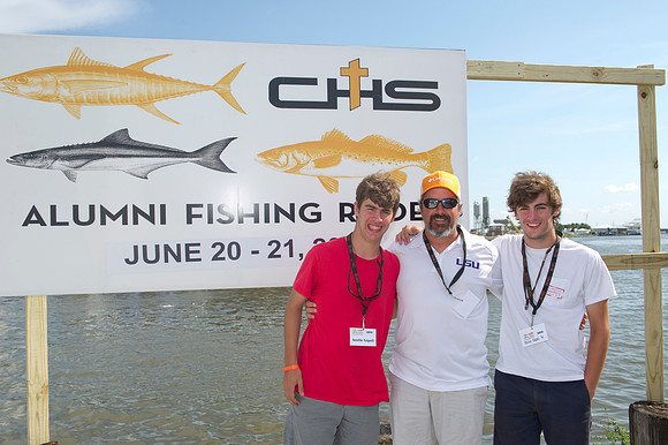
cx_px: 334
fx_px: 575
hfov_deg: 60.3
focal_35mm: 31
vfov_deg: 42.3
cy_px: 222
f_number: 9
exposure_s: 1/250
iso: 125
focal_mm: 31
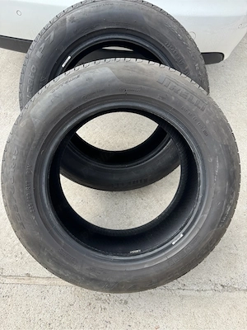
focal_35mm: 24
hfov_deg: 56.8
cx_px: 124
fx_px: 228
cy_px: 165
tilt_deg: -51.9
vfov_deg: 71.6
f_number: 1.78
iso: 64
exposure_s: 1/249
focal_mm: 6.76
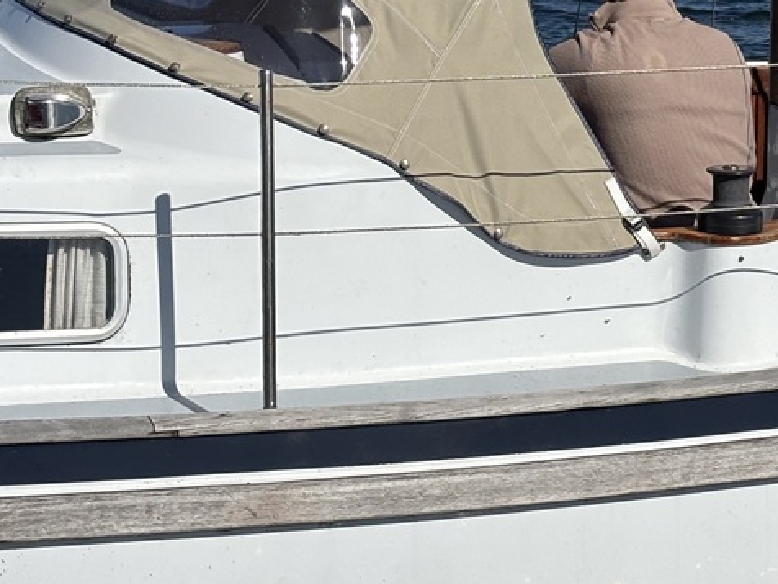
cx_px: 838
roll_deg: -0.7
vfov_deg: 11.3
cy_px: 200
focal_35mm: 131
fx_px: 2944
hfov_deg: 14.7
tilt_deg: -7.9
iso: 32
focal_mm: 5.96
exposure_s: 1/7692
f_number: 1.6
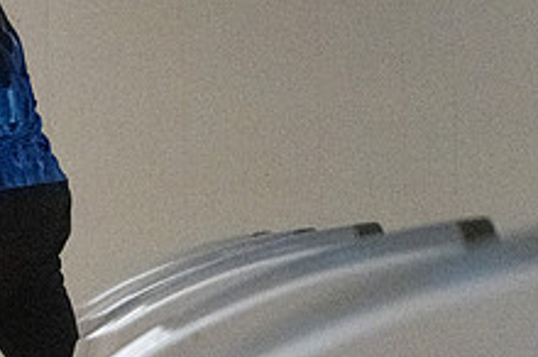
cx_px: -132
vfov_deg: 2.8
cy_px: 193
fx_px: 7208
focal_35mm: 483
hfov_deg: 4.3
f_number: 4
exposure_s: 1/1250
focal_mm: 122
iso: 10000
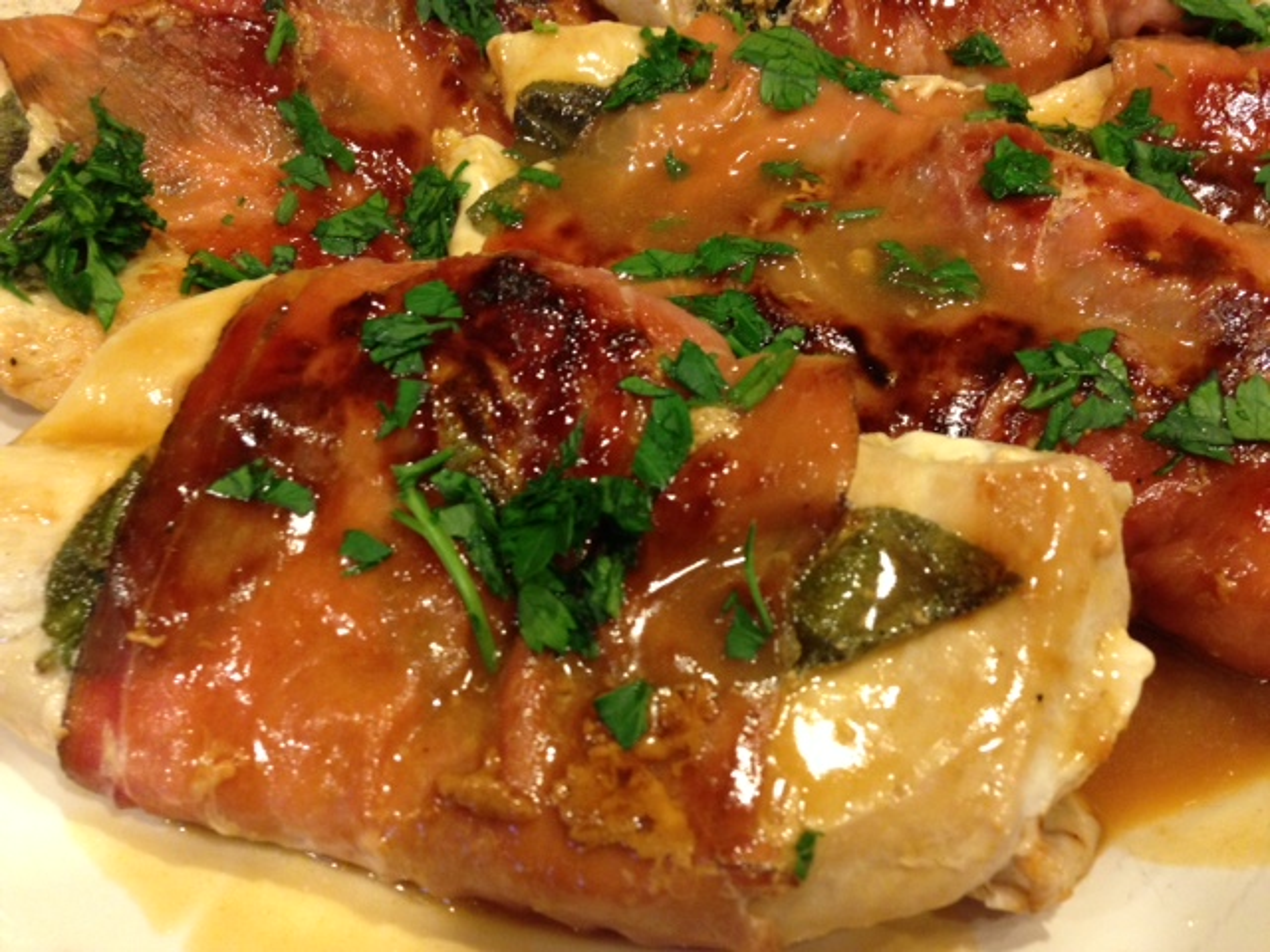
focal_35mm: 33
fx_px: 1211
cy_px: 476
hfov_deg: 55.4
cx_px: 635
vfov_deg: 42.9
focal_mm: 4.13
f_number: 2.4
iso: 250
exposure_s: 1/20
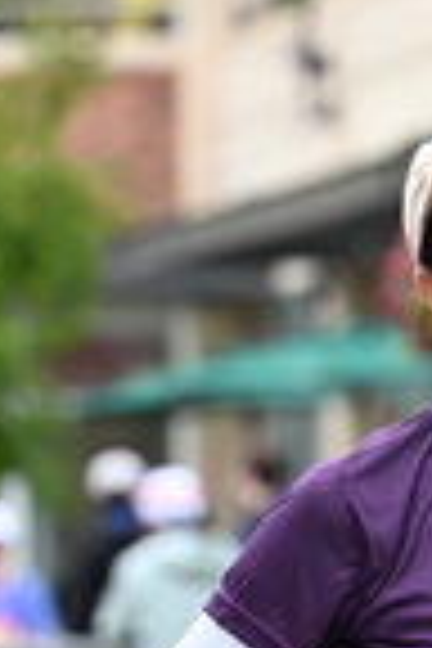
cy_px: 400
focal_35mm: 337
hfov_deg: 4.1
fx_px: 6066
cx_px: 434
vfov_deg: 6.1
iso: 640
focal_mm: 88
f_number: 2.8
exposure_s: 1/2000
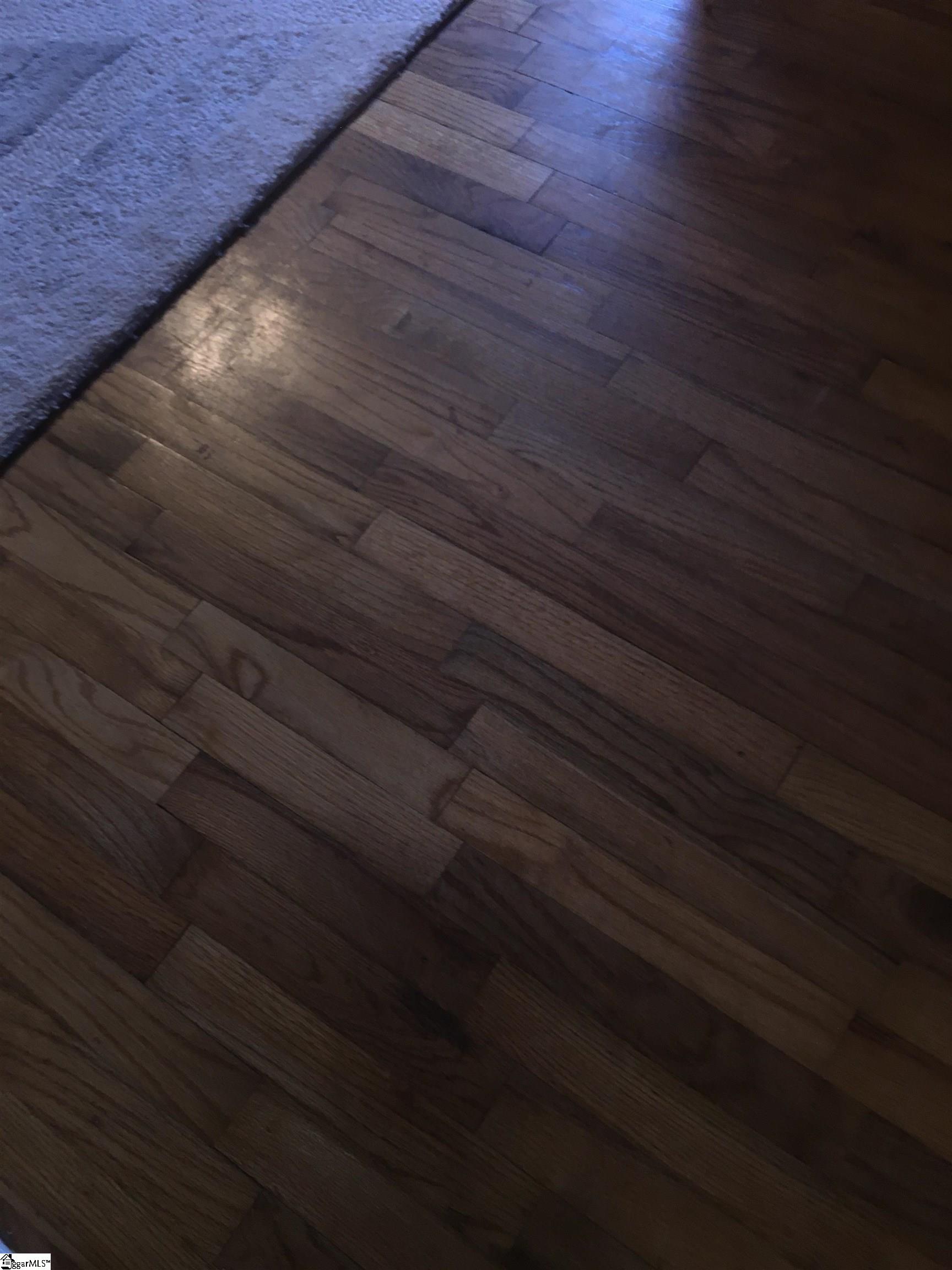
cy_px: 635
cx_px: 476
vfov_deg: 61.7
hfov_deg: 48.2
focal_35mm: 29
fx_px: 1063
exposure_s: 1/30
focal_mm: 4.15
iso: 80
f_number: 2.2
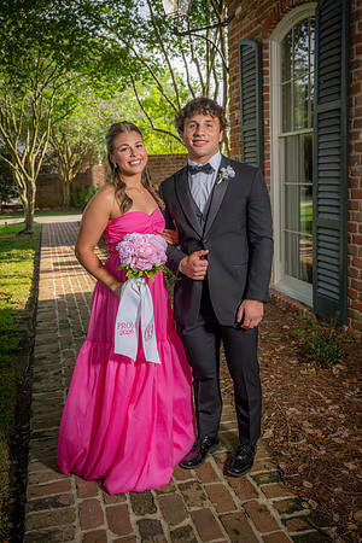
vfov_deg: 54.4
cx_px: 181
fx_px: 528
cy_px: 272
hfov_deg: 37.9
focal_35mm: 35
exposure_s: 1/160
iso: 100
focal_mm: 35
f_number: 5.6
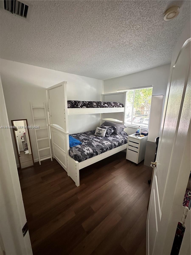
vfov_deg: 102.1
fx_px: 103
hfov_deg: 85.7
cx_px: 96
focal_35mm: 14
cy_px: 128
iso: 400
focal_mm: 2.22
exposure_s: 1/60
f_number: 2.2
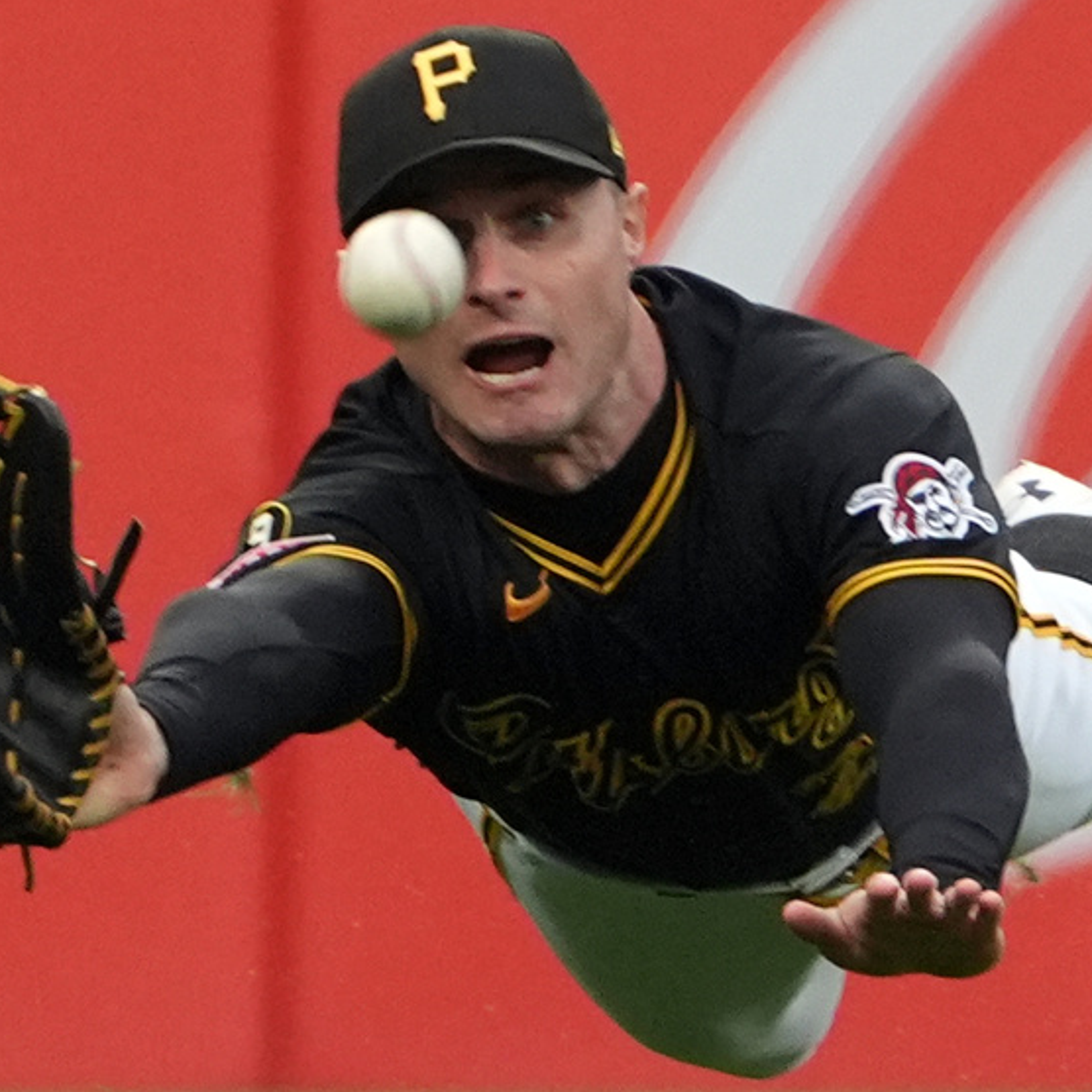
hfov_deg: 2.8
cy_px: 511
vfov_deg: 2.8
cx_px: 587
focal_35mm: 626
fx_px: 22342
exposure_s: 1/2000
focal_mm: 400
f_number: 5.6
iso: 2500
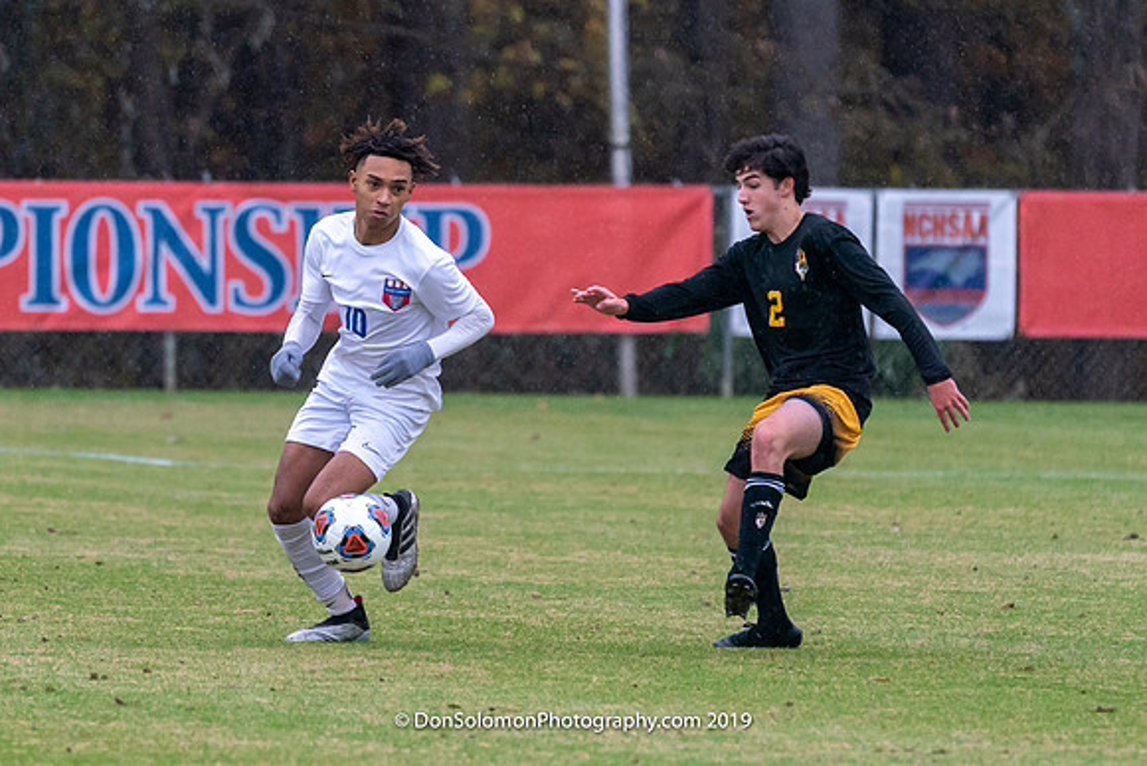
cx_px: 441
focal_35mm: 649
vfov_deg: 2.1
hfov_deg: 3.2
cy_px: 341
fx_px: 20674
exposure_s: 1/1000
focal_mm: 382
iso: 2500
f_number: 5.6
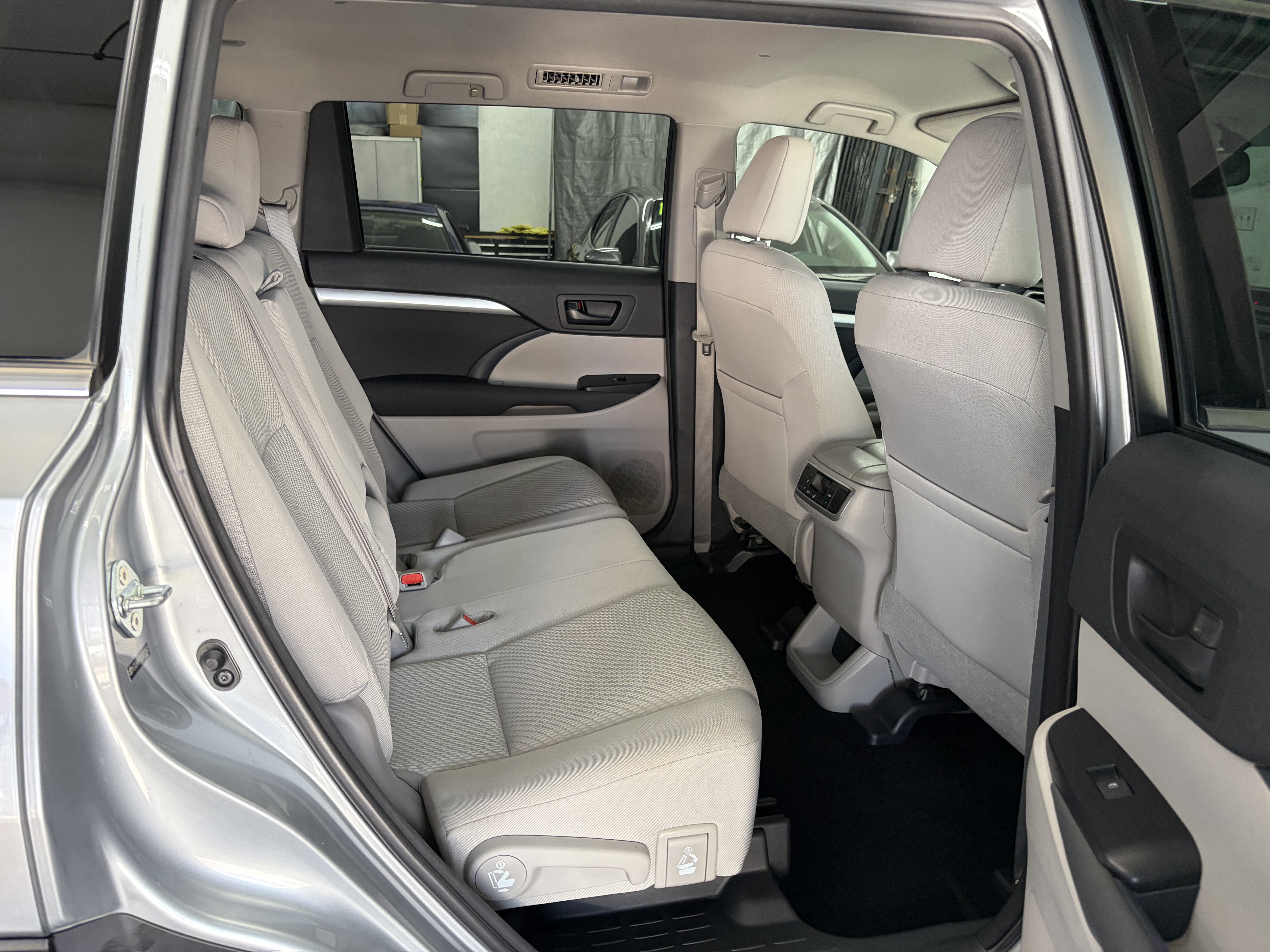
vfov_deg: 53.1
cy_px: 476
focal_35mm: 26
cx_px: 635
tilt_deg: -14.7
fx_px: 954
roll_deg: -0.6
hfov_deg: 67.3
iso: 160
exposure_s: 1/60
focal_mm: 5.96
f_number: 1.6
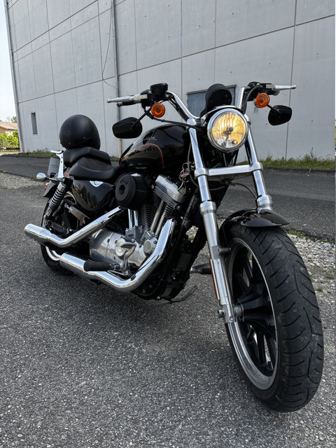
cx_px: 168
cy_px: 224
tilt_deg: -13.1
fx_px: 336
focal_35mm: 26
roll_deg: +1.2
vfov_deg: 67.3
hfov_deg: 53.1
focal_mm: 5.96
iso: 50
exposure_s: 1/1068
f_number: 1.6
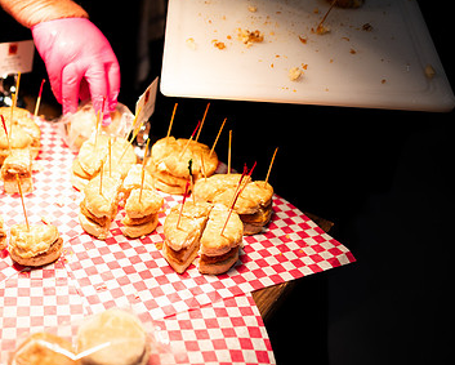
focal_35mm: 37
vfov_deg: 39.9
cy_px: 230
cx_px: 94
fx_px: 499
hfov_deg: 46.6
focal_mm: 24
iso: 160
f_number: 1.8
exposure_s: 1/200
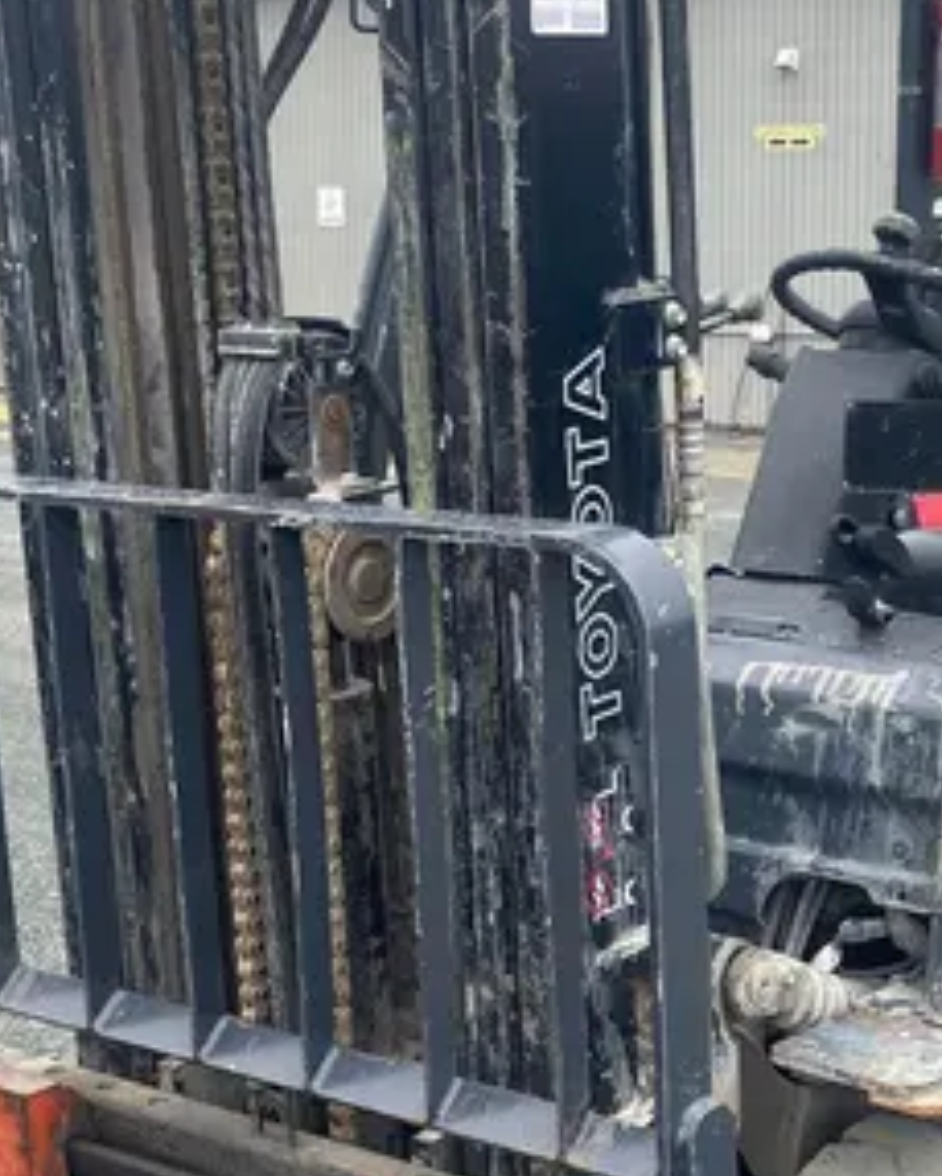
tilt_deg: -10.3
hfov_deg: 21.8
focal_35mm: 70
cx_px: 592
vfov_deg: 26.9
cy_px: 804
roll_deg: -1.3
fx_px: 2438
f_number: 1.8
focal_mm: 3.99
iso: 32
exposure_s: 1/471
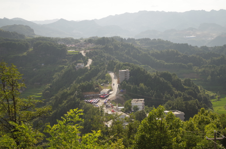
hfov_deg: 33.5
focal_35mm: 60
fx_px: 376
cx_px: 113
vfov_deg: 22.5
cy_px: 74
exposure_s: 1/2000
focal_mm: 40
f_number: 5.6
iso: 400
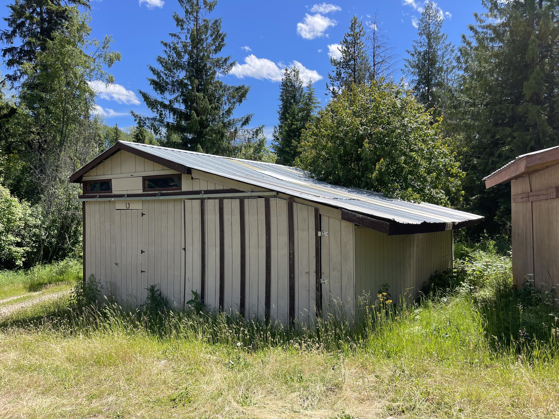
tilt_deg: -1.1
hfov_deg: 69.4
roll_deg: -0.2
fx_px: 404
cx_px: 280
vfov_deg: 54.9
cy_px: 210
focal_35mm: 25
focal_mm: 5.1
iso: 32
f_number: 1.6
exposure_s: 1/1912
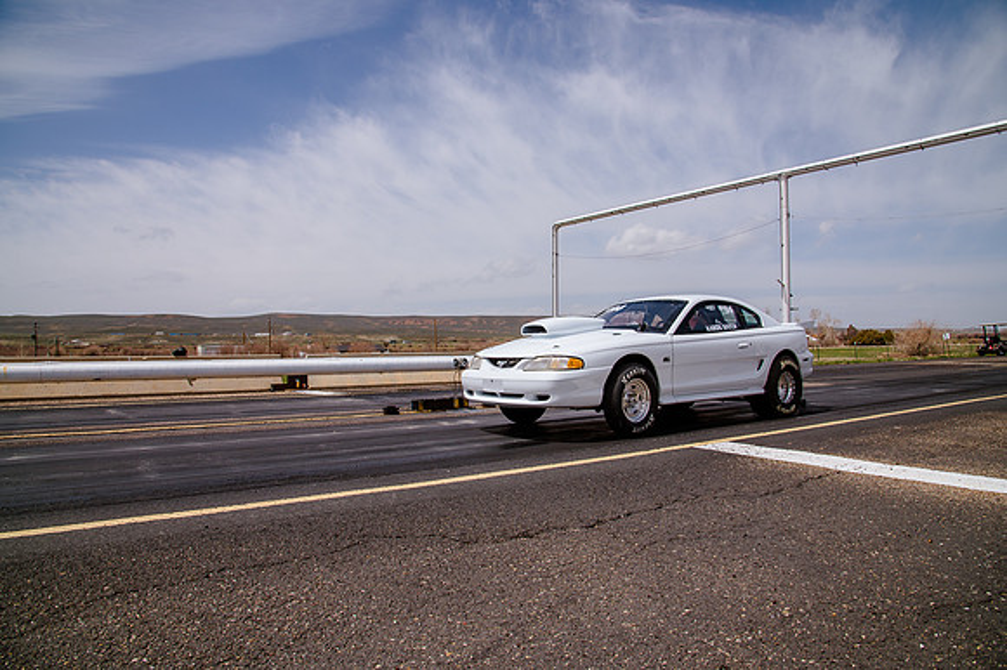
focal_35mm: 24
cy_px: 335
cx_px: 504
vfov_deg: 53.1
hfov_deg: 73.8
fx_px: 671
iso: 200
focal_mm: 24
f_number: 10
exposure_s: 1/500
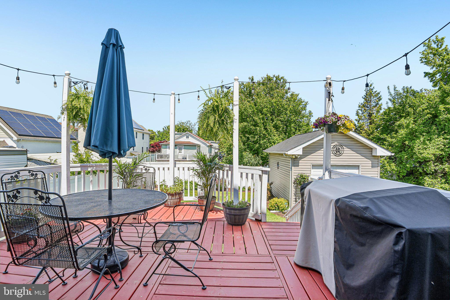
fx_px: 200
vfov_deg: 73.7
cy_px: 150
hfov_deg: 96.7
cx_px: 225
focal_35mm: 16
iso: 400
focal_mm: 16
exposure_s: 1/640
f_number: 8
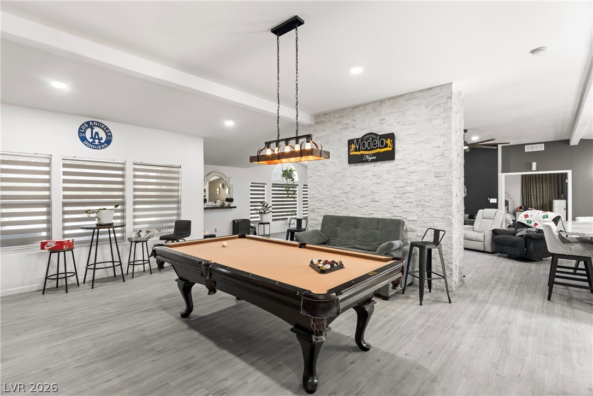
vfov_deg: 70.4
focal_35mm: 17
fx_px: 280
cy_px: 198
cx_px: 296
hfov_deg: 93.3
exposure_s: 1/4
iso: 400
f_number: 8
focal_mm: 17
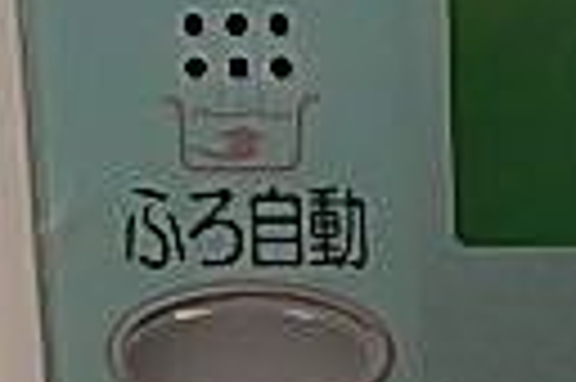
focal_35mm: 109
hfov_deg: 17.8
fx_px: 1742
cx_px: 716
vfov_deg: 12.3
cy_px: 449
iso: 200
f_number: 3.5
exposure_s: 1/40
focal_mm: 3.7
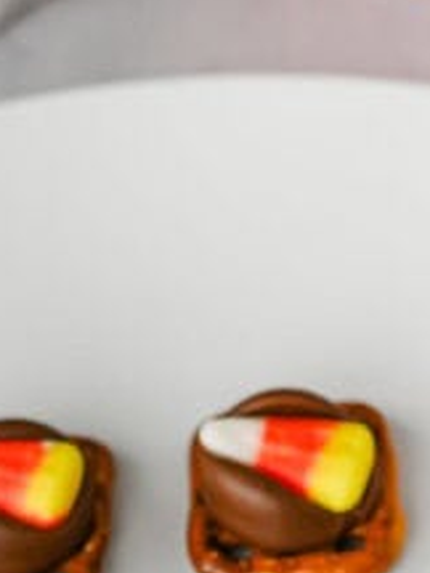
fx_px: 3776
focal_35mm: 228
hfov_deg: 6.5
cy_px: 882
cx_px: 196
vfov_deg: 8.5
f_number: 4
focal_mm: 50
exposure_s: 1/125
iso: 140
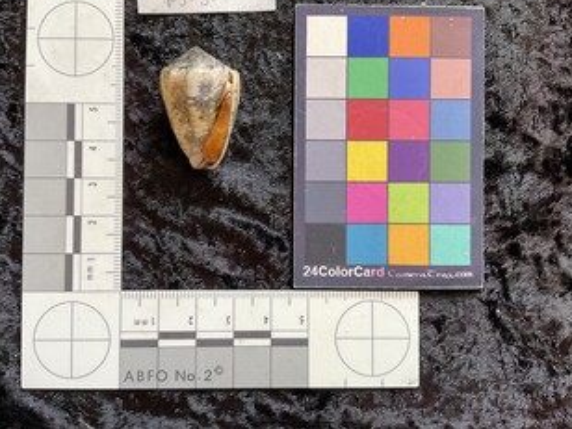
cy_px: 187
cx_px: 264
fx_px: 545
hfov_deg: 55.3
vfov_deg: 42.9
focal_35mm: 33
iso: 50
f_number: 1.8
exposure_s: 1/60
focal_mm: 3
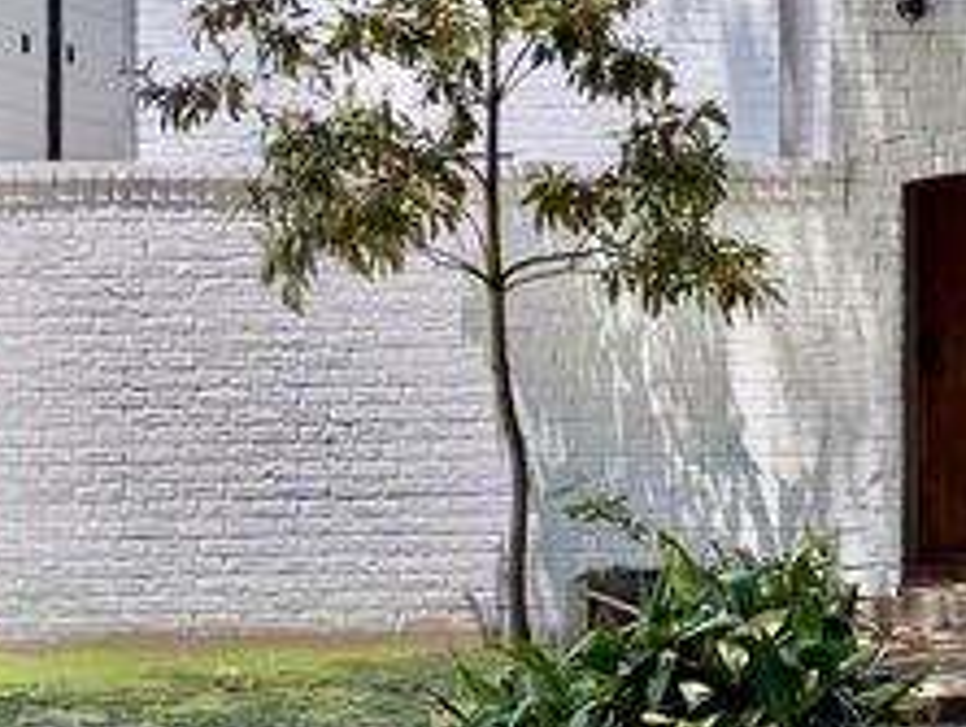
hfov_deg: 17.6
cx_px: 1053
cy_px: 37
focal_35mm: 108
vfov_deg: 13.6
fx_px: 3017
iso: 64
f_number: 1.78
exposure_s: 1/1560
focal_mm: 6.76
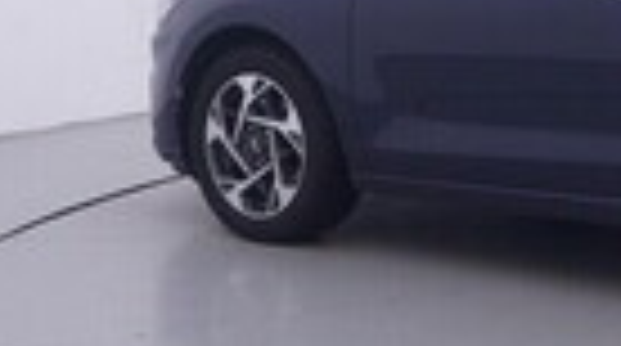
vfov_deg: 12.5
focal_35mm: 94
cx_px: 853
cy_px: -65
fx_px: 1546
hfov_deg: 20.4
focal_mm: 15
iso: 200
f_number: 5
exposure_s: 1/80
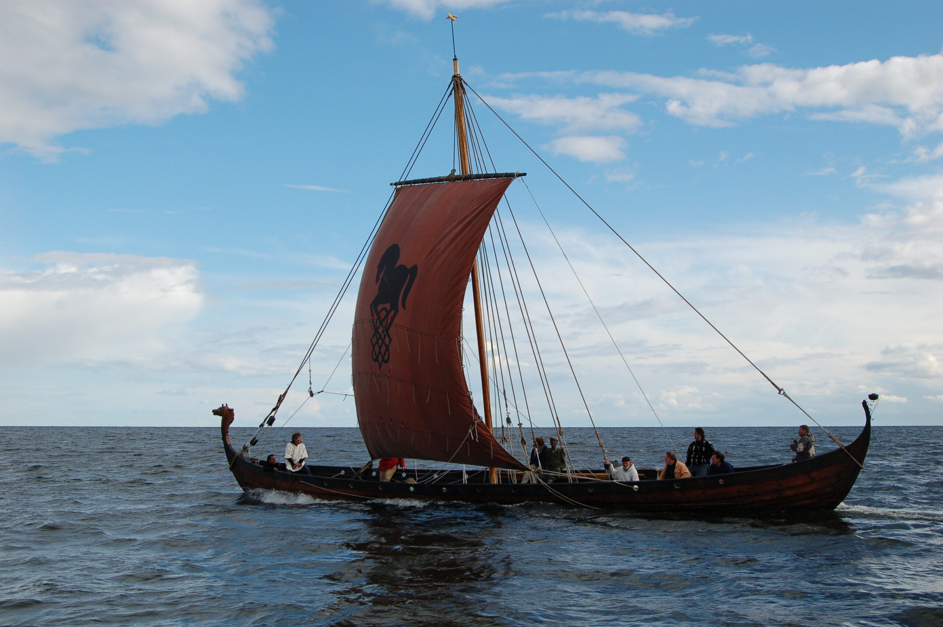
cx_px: 472
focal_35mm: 42
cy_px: 314
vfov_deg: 31.8
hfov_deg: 46.4
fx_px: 1099
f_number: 9
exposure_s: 1/320
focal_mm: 28
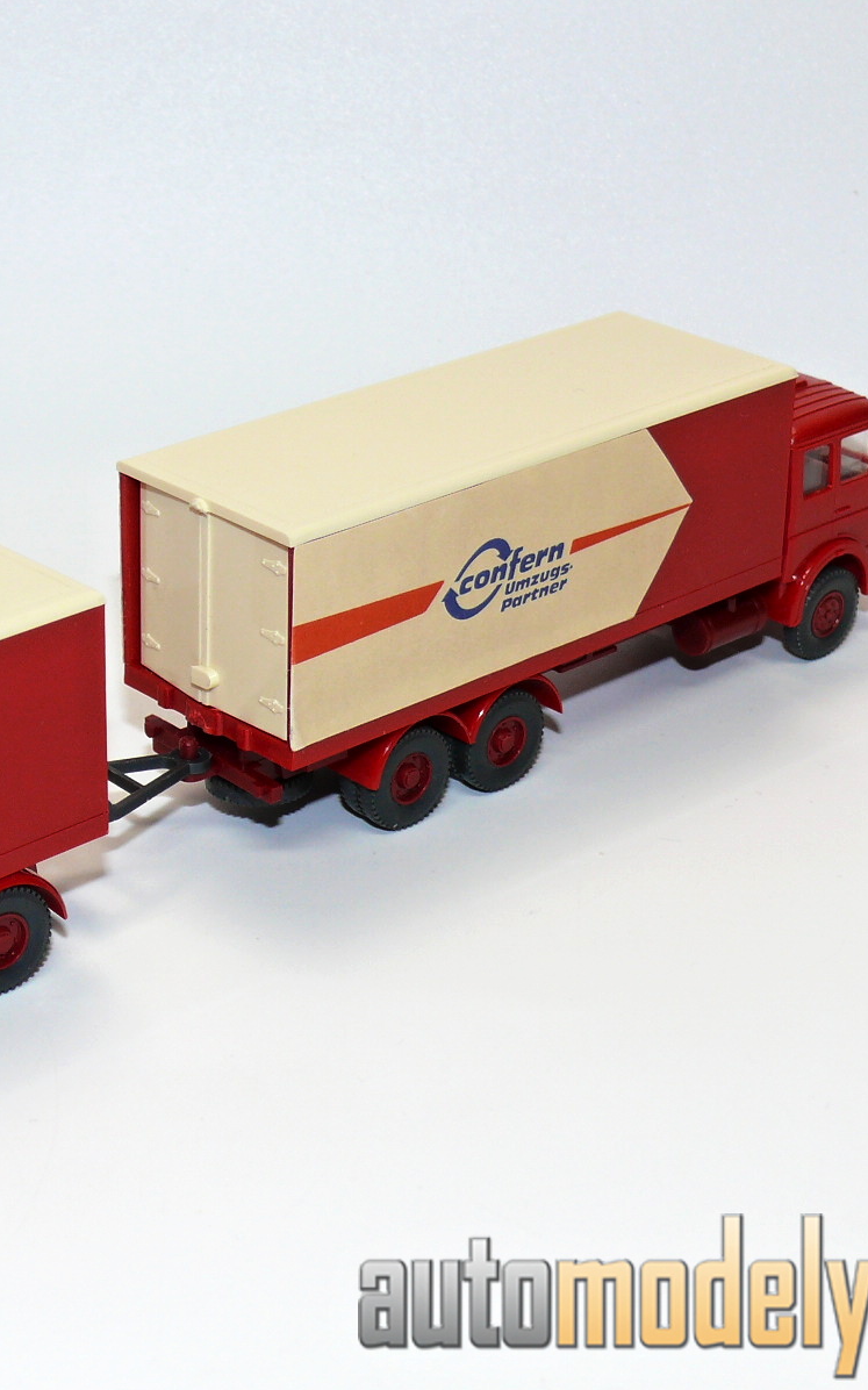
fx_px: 2954
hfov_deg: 16.5
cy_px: 695
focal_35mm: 78
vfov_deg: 26.5
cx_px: 91
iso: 100
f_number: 4
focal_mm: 9.6
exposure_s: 1/30
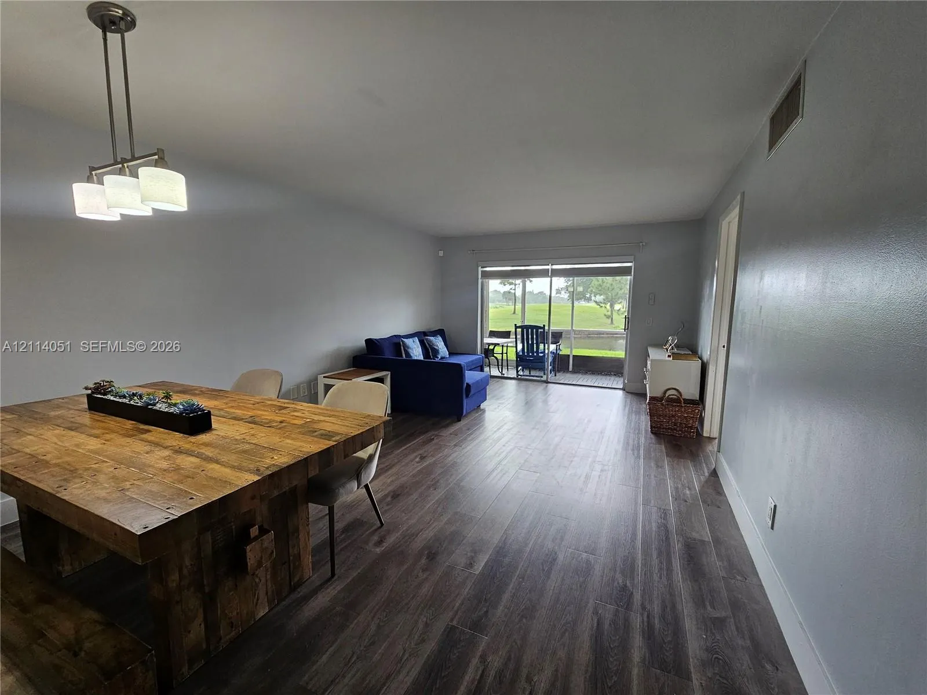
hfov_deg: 106.2
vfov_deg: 89.9
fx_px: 348
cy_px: 348
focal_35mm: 13
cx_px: 464
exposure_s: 1/60
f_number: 2.2
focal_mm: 2.2
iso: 125
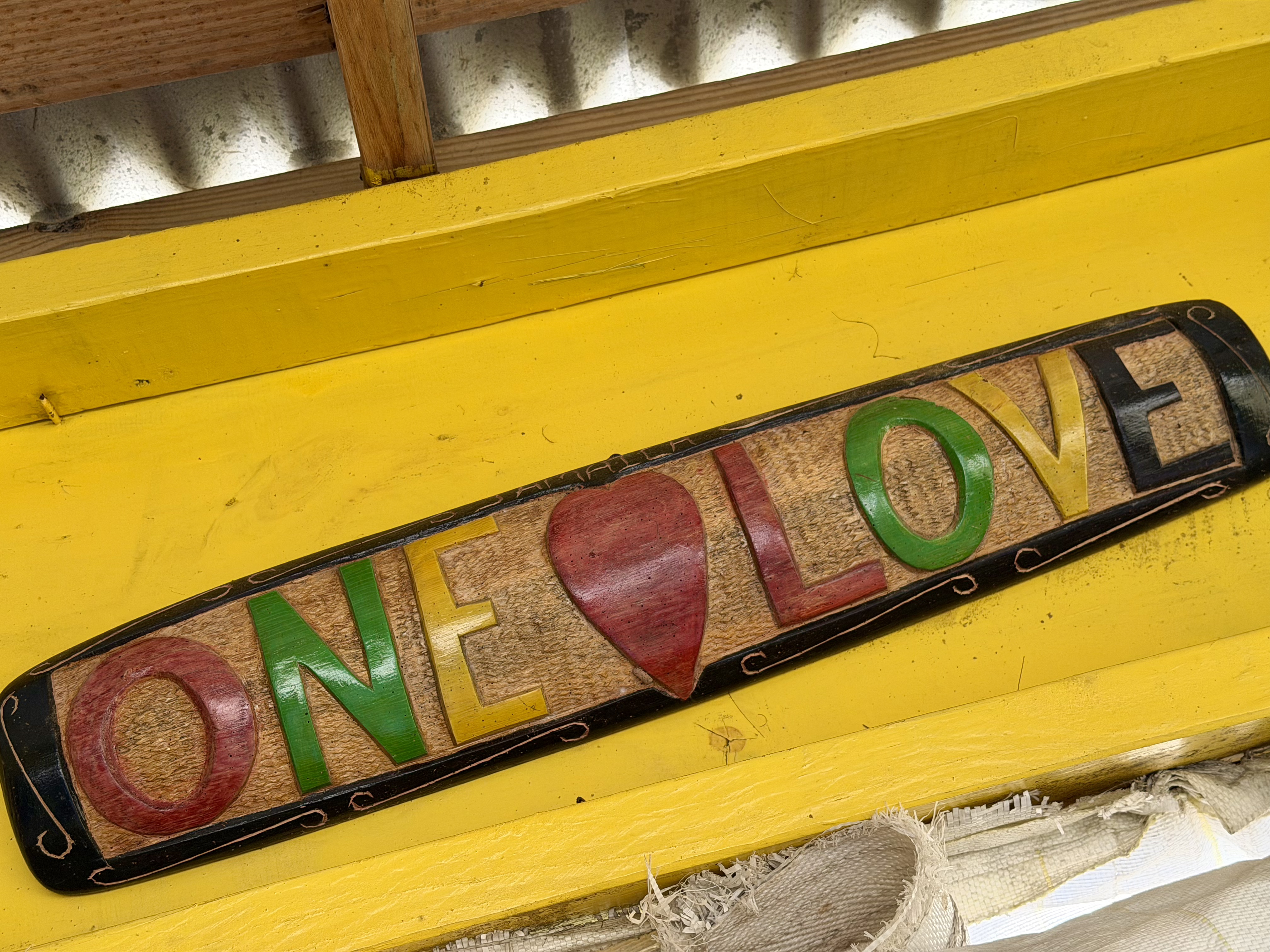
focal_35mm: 48
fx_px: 1761
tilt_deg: +28.8
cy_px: 476
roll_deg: +15.3
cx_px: 635
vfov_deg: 30.3
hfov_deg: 39.7
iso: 80
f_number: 1.78
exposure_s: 1/420
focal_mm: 6.76
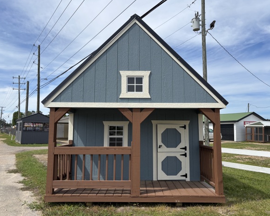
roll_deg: -0.4
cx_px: 138
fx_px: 224
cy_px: 110
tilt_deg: +4.3
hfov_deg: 62.2
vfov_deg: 51.5
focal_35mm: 28
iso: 50
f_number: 1.6
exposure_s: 1/3937
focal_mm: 5.96
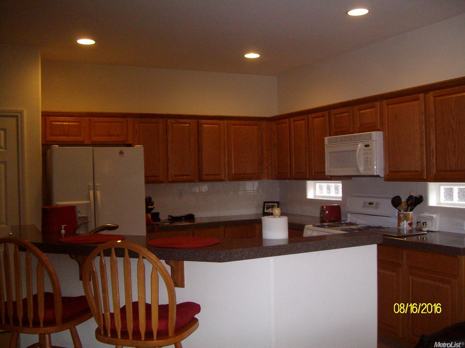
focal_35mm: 35
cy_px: 174
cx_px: 232
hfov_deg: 52.6
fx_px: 470
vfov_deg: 40.7
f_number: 2.8
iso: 236
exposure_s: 1/40
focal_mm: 5.8
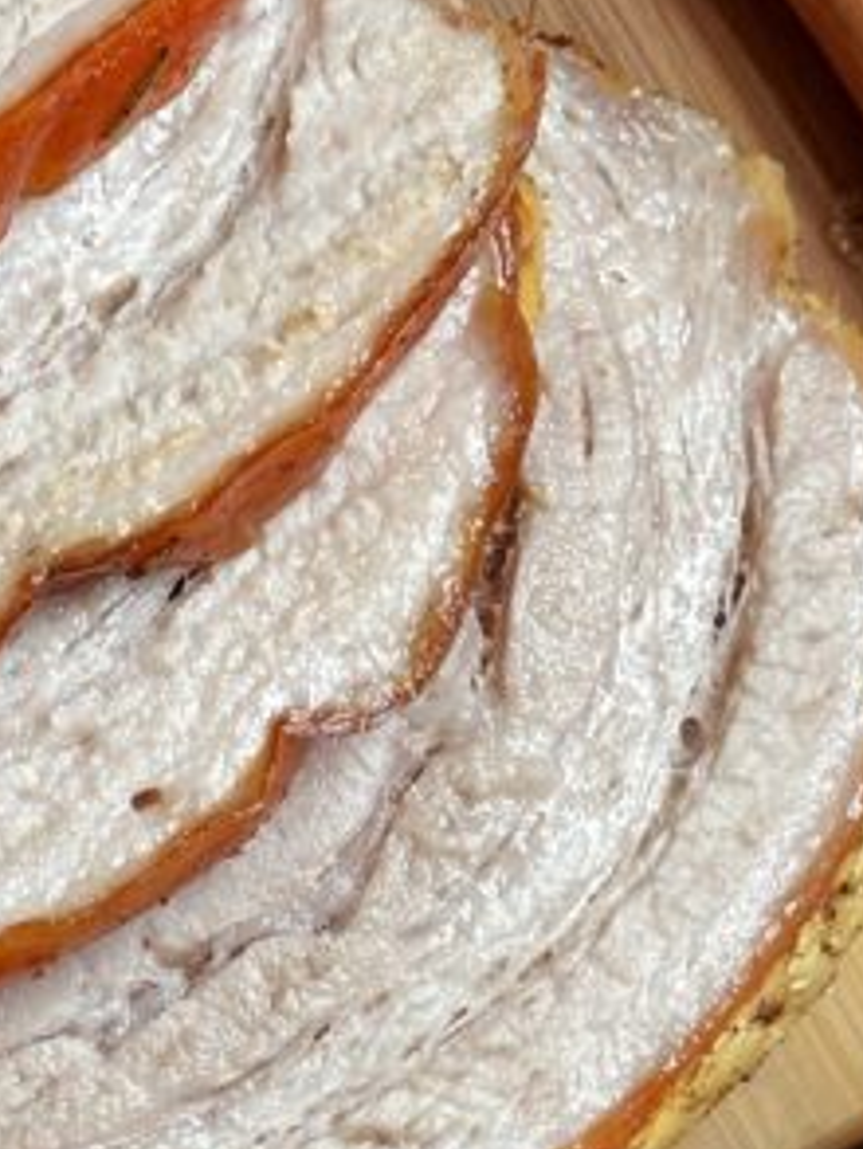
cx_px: 355
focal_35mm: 148
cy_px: 1316
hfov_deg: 10.0
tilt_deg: -82.3
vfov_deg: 13.0
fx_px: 4916
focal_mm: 6.86
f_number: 1.78
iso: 64
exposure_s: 1/121
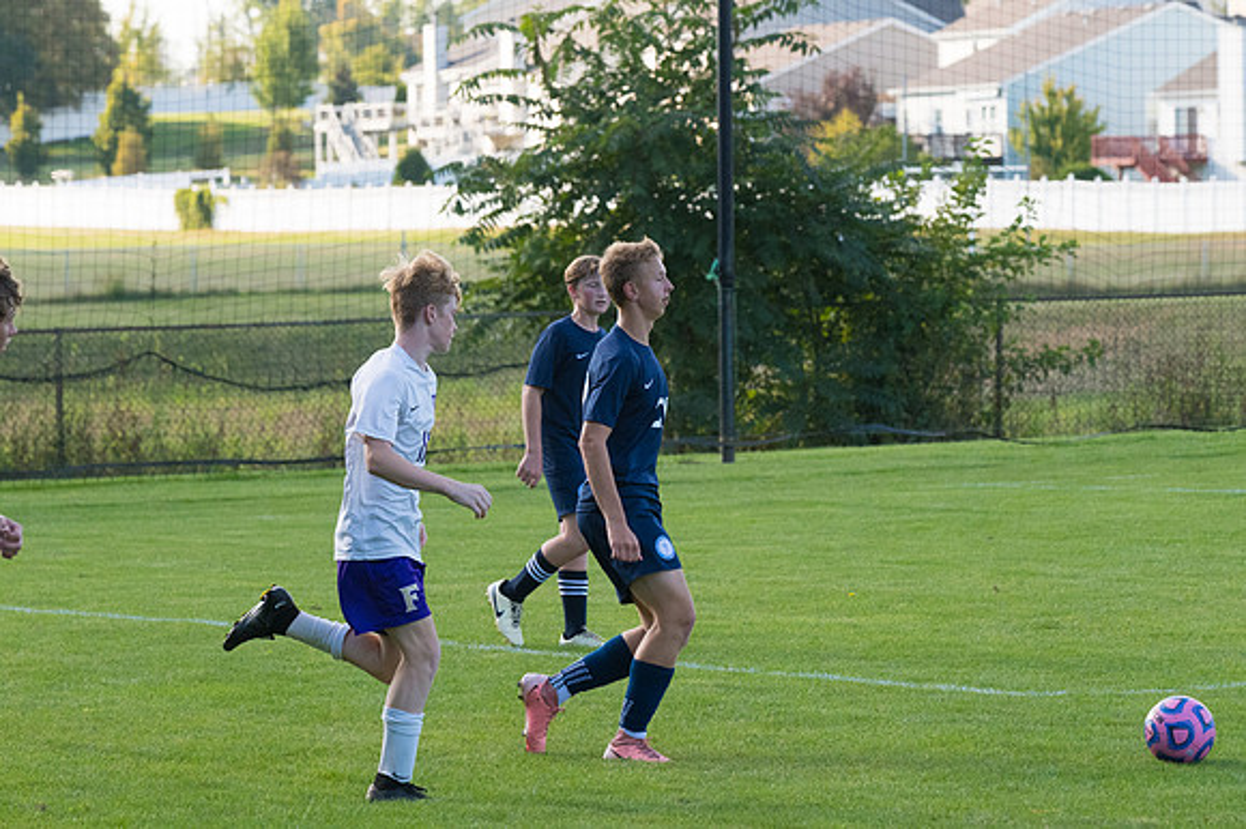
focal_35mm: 202
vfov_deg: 6.8
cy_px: 414
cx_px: 623
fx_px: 6987
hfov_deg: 10.2
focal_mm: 135
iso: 1000
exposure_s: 1/1600
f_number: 5.6
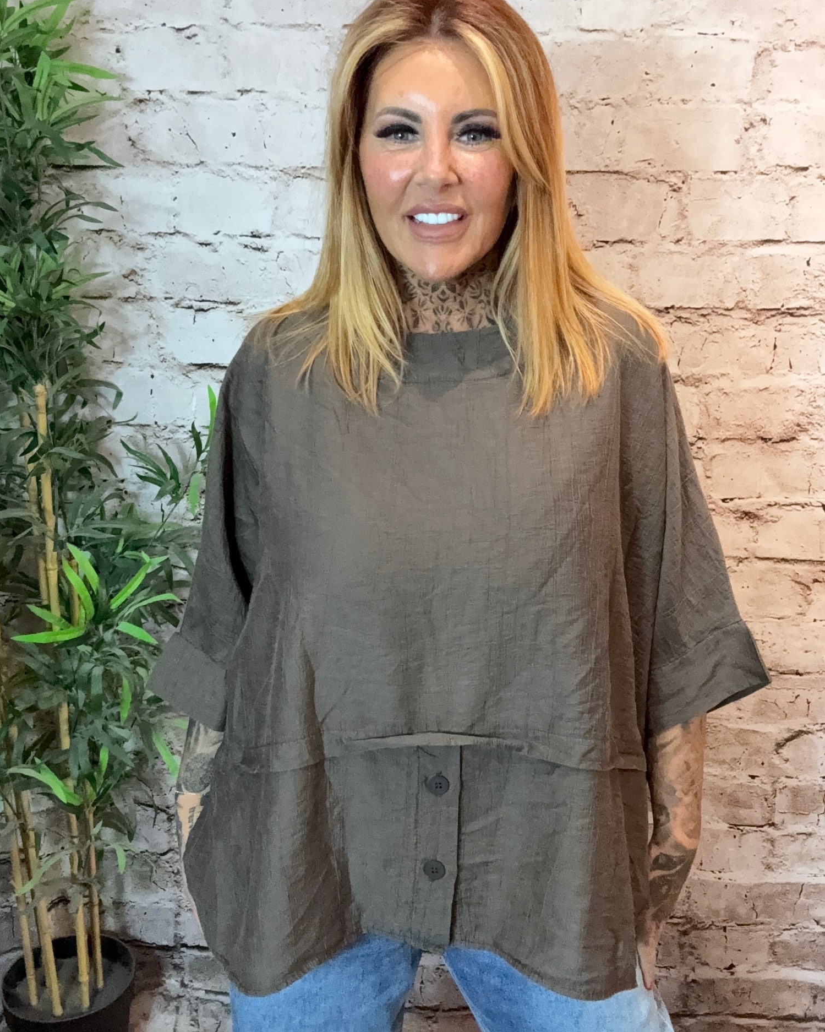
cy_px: 522
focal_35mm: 32
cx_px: 421
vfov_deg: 55.7
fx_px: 977
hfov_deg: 45.8
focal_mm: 2.69
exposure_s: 1/33
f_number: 1.9
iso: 250
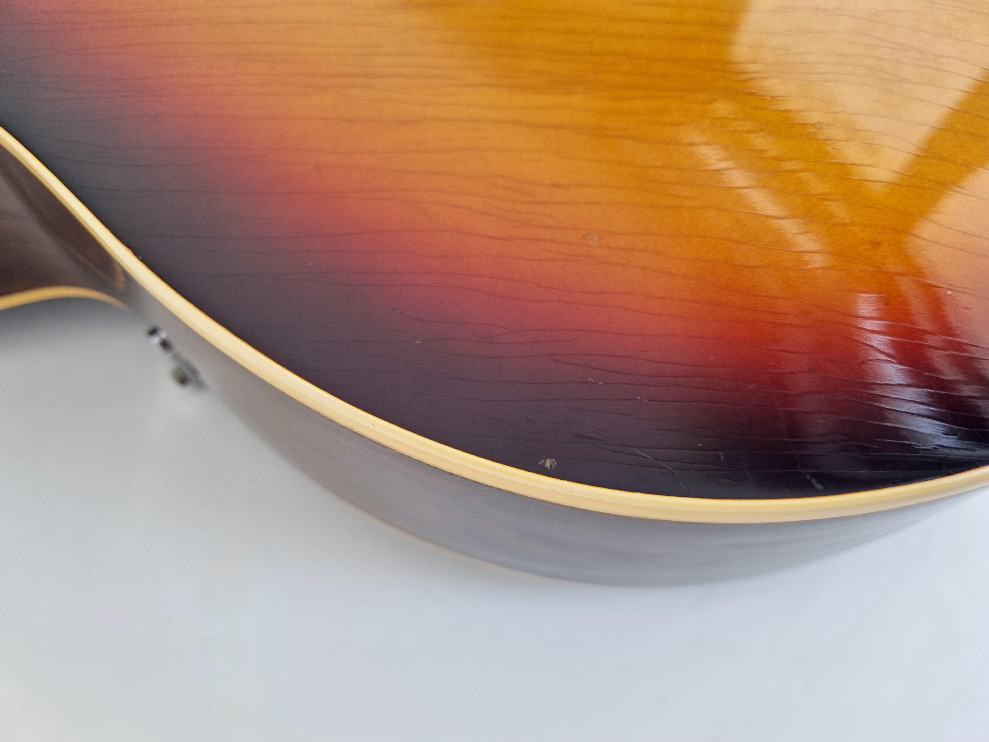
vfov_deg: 53.1
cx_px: 494
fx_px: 743
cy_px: 371
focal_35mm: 26
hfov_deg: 67.3
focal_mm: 5.4
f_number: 1.8
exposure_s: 1/100
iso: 100
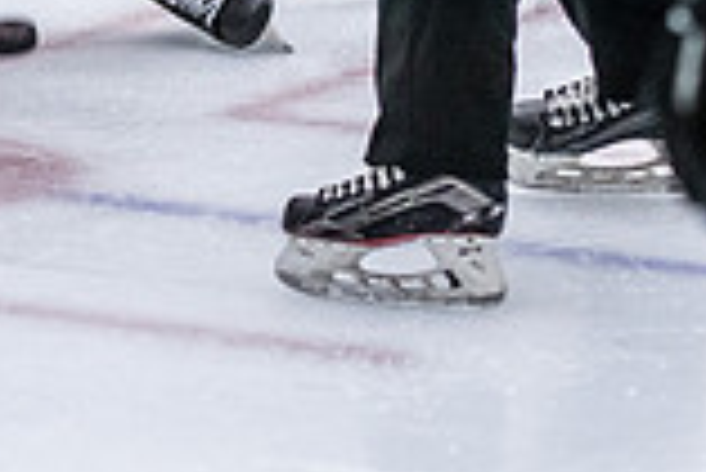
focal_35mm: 304
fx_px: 5967
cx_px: -117
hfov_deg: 6.7
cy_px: -287
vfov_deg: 4.5
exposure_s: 1/640
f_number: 2.8
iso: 3200
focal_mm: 70
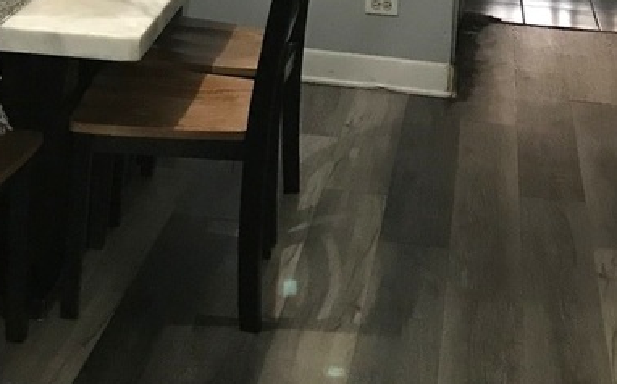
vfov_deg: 14.6
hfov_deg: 24.6
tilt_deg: -7.1
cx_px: 270
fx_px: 1411
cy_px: -169
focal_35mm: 84
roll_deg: -4.3
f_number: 1.8
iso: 100
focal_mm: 3.99
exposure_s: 1/12
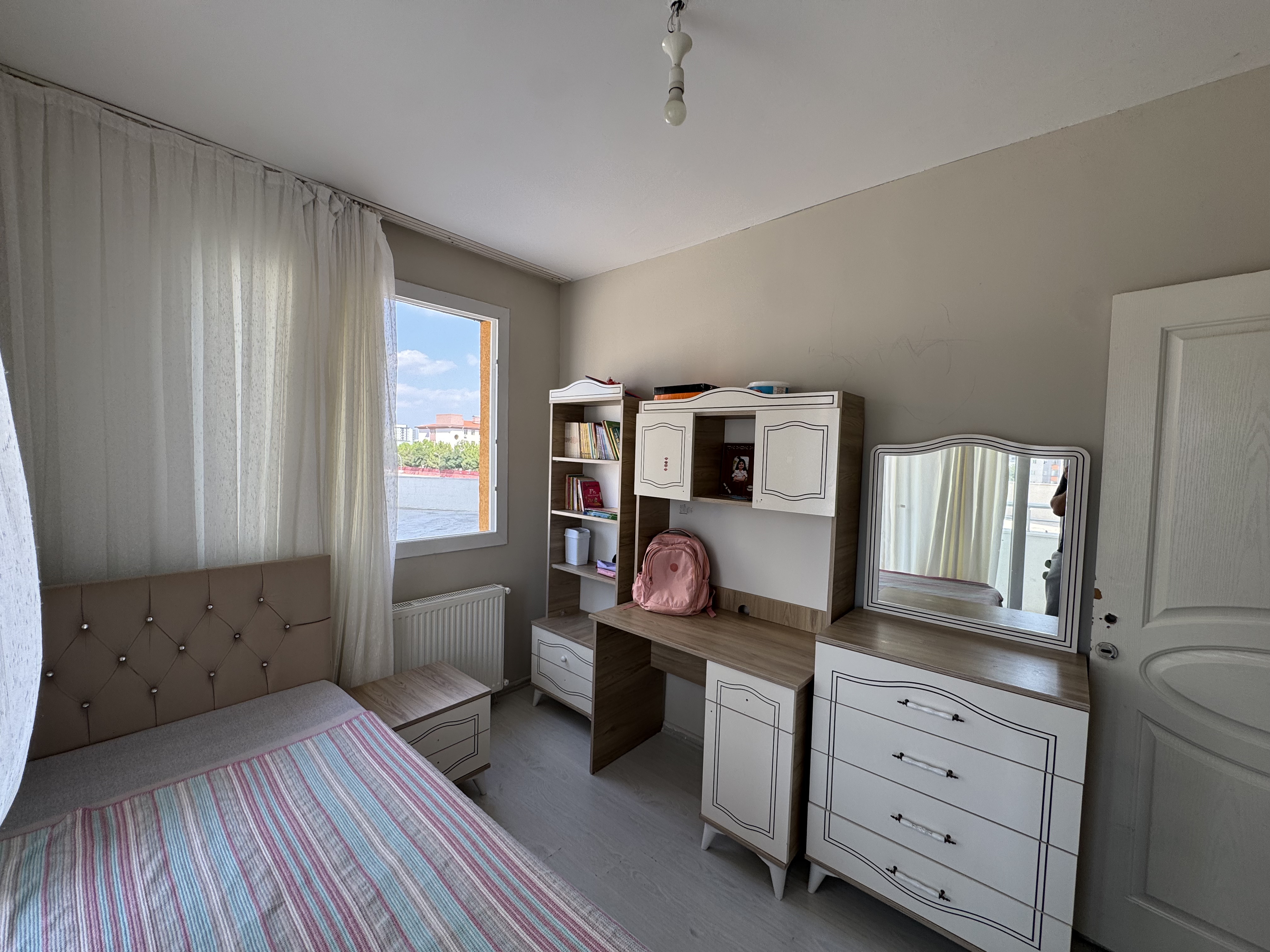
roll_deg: -1.4
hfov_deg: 102.1
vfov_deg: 85.7
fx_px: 514
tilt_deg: -1.6
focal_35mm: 14
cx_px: 635
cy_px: 476
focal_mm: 2.22
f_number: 2.2
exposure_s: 1/220
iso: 40
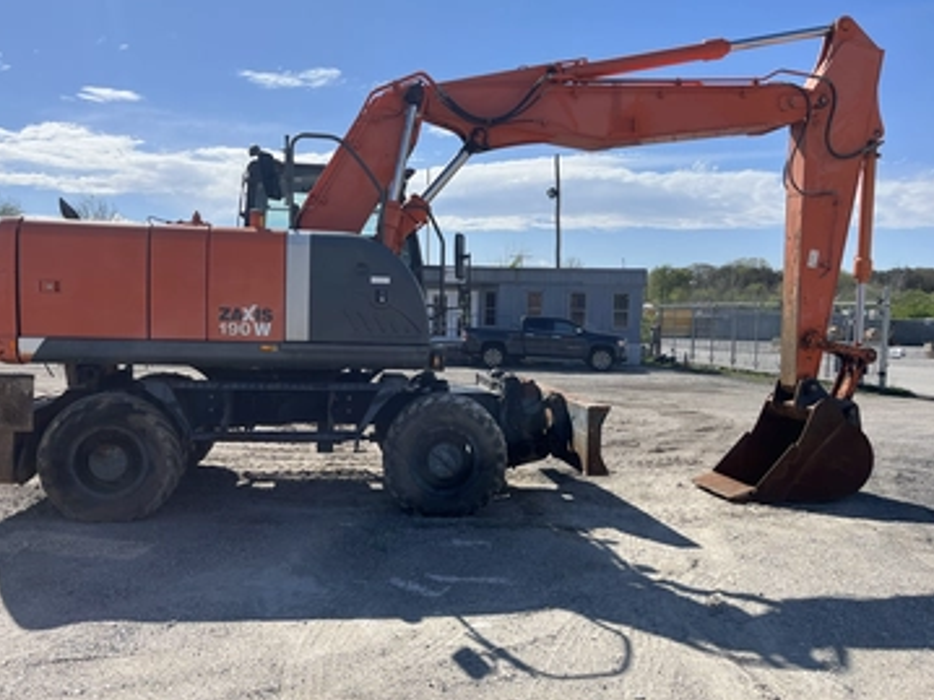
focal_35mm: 29
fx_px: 782
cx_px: 447
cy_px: 357
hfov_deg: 61.7
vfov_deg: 48.2
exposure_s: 1/4854
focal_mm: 5.1
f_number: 1.6
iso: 50
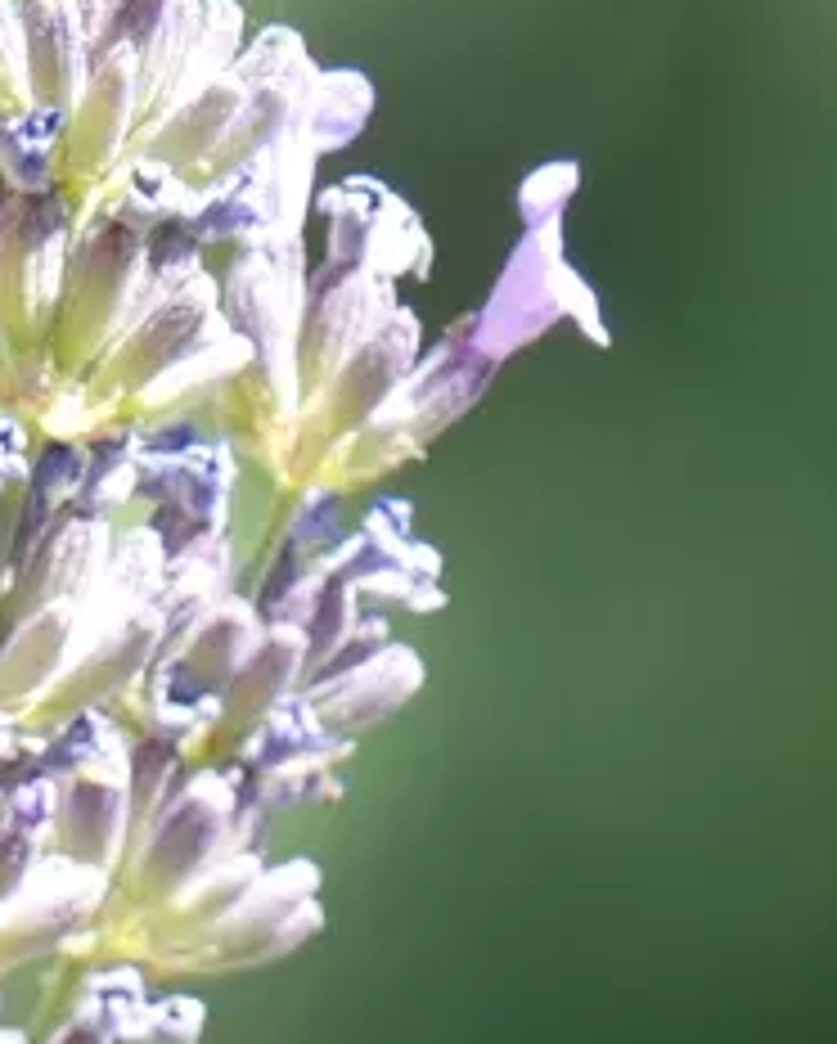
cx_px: -288
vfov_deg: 1.5
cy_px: 810
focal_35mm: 1262
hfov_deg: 1.2
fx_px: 39027
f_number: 5.6
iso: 160
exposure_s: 1/100
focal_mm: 84
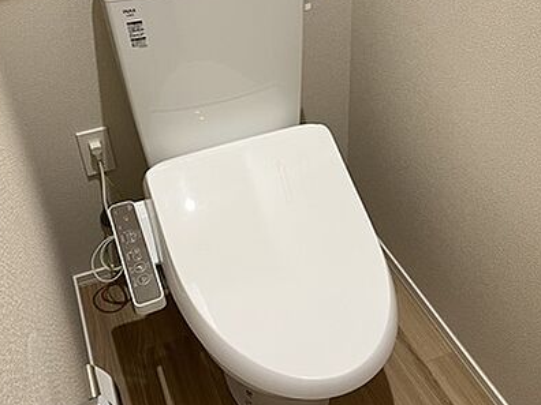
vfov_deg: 34.2
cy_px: 157
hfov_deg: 44.7
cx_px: 242
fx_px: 656
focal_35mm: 42
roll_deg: +5.8
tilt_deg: -36.4
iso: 250
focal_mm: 5.7
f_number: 1.5
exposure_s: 1/60
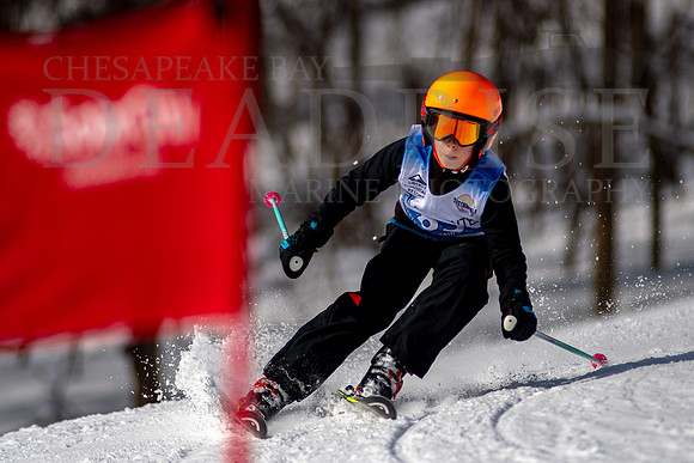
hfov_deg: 4.1
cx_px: 385
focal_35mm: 500
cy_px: 206
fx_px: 9633
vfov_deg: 2.8
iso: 100
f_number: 2.8
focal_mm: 300
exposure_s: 1/8000
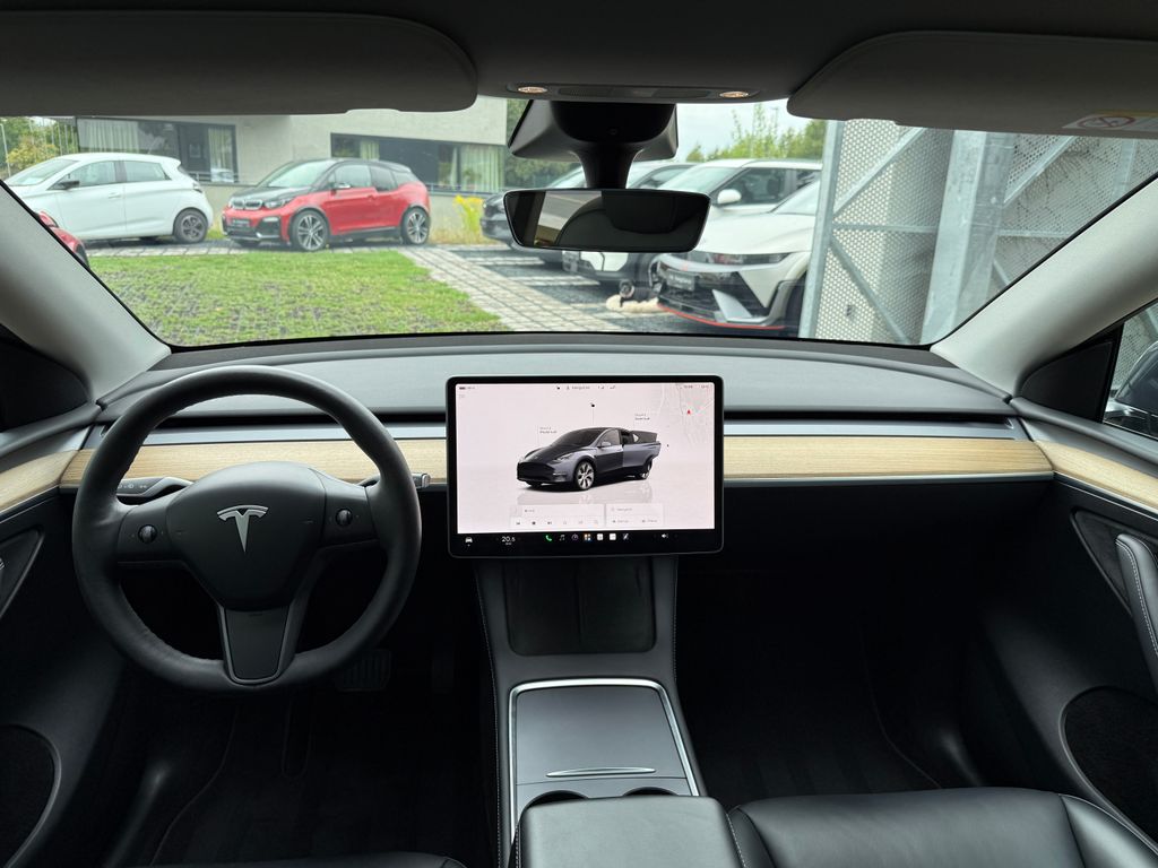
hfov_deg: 71.6
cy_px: 434
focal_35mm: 24
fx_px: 803
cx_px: 579
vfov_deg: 56.8
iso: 80
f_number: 1.78
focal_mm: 6.76
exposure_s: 1/302
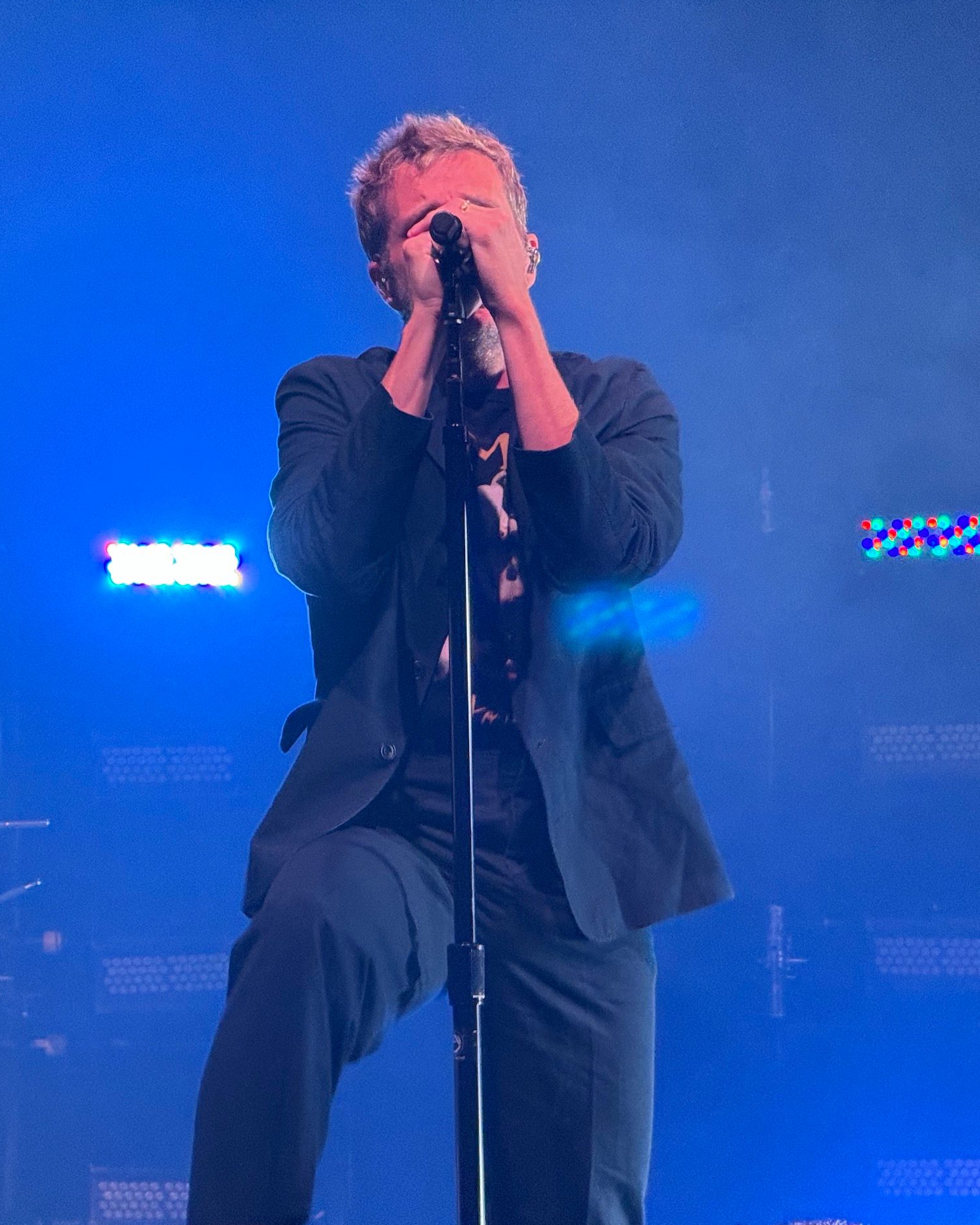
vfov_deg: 12.3
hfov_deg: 9.8
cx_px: 398
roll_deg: +0.0
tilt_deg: +5.0
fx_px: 5692
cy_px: 614
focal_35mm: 157
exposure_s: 1/60
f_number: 2.8
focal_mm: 15.66
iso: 250
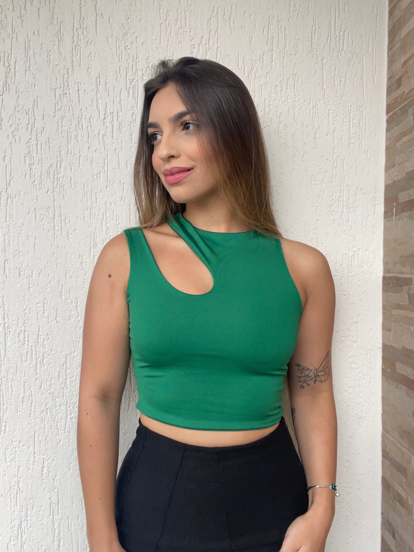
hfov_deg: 46.8
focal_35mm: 30
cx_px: 207
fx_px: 478
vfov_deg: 60.0
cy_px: 276
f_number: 2.2
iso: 50
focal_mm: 2.71
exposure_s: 1/121
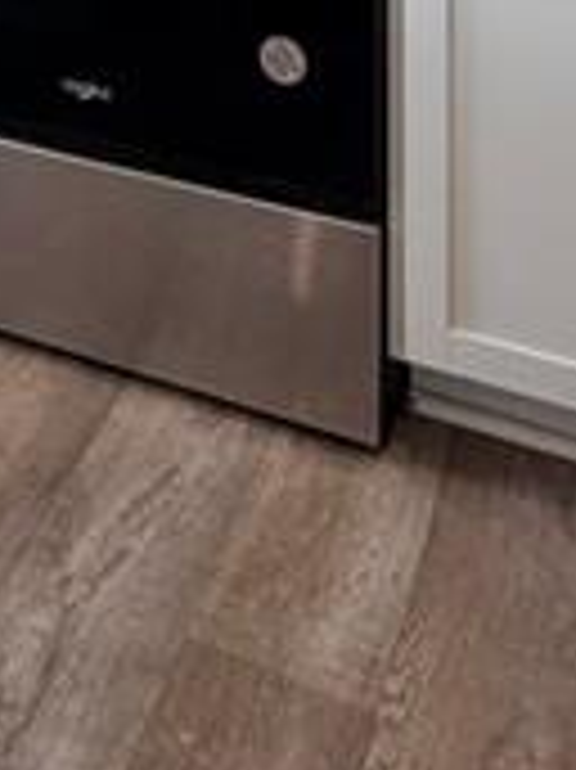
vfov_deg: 21.9
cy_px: -545
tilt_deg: -3.5
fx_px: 1399
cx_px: 108
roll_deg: +1.7
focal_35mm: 63
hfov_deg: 22.9
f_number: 2.2
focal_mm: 2.22
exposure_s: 1/120
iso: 250
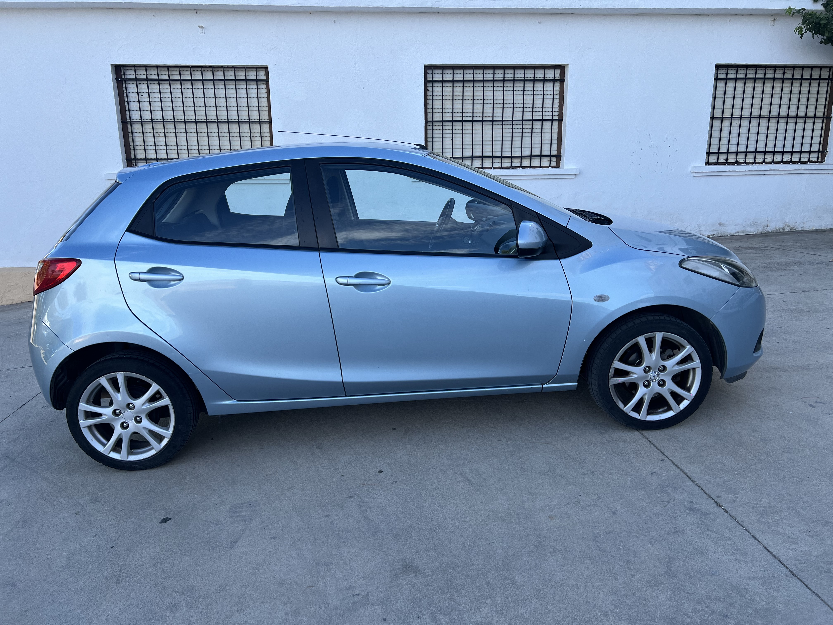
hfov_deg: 67.3
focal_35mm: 26
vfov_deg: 53.1
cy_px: 312
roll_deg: +0.7
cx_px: 416
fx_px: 626
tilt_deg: -13.5
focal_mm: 5.7
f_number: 1.5
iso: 50
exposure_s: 1/902
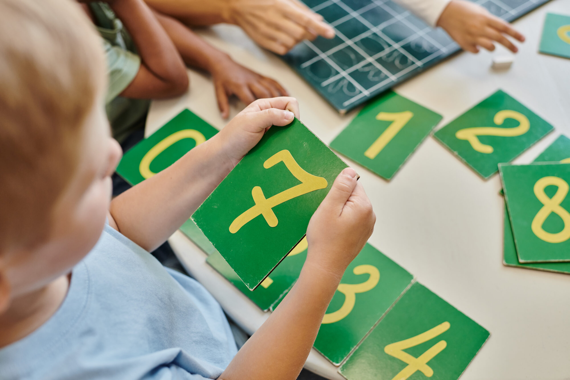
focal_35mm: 35
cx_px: 285
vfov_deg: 37.9
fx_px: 554
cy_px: 190
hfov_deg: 54.4
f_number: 3.5
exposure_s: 1/200
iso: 500
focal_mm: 35
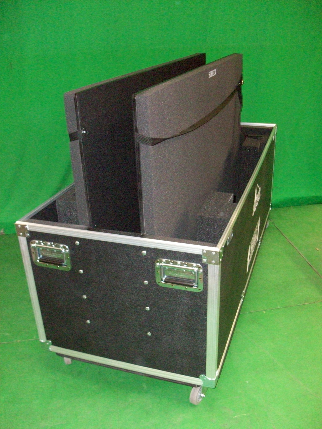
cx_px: 161
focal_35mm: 34
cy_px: 214
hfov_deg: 41.8
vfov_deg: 54.0
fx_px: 422
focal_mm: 5.7
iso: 320
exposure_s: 1/30
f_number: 2.8
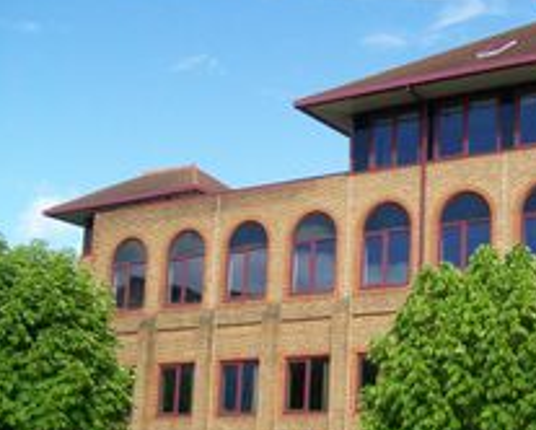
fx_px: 1016
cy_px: 277
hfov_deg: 28.5
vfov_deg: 23.8
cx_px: 469
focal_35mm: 64
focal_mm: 6.1
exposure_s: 1/640
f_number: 2.7
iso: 64
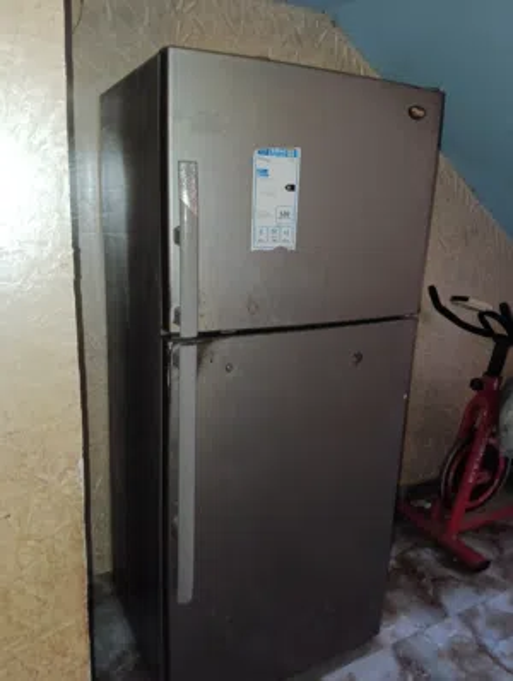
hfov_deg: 53.2
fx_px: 512
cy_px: 340
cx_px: 256
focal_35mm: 26
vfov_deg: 67.2
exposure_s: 1/25
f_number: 1.8
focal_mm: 3.96
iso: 1714
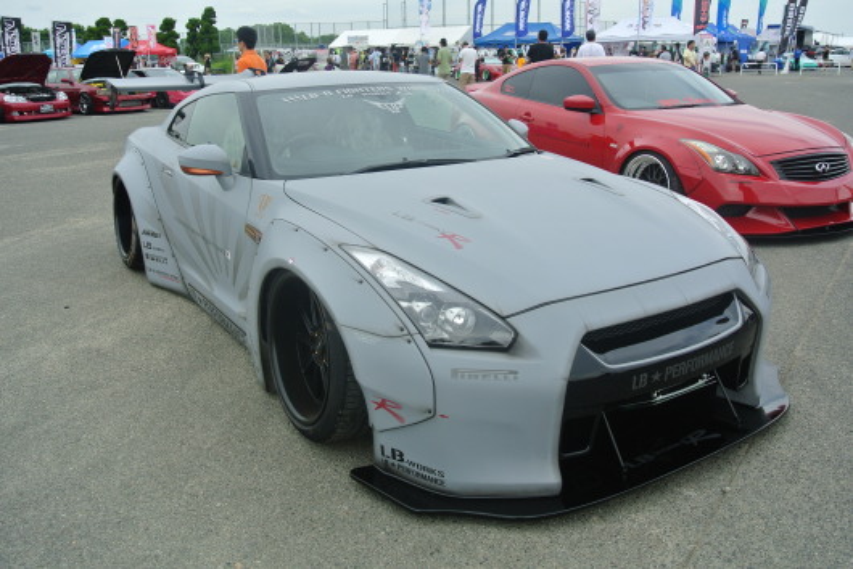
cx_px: 426
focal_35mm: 31
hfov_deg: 60.3
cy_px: 284
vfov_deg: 42.4
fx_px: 735
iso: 100
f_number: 4.5
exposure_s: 1/500
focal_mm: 11.8
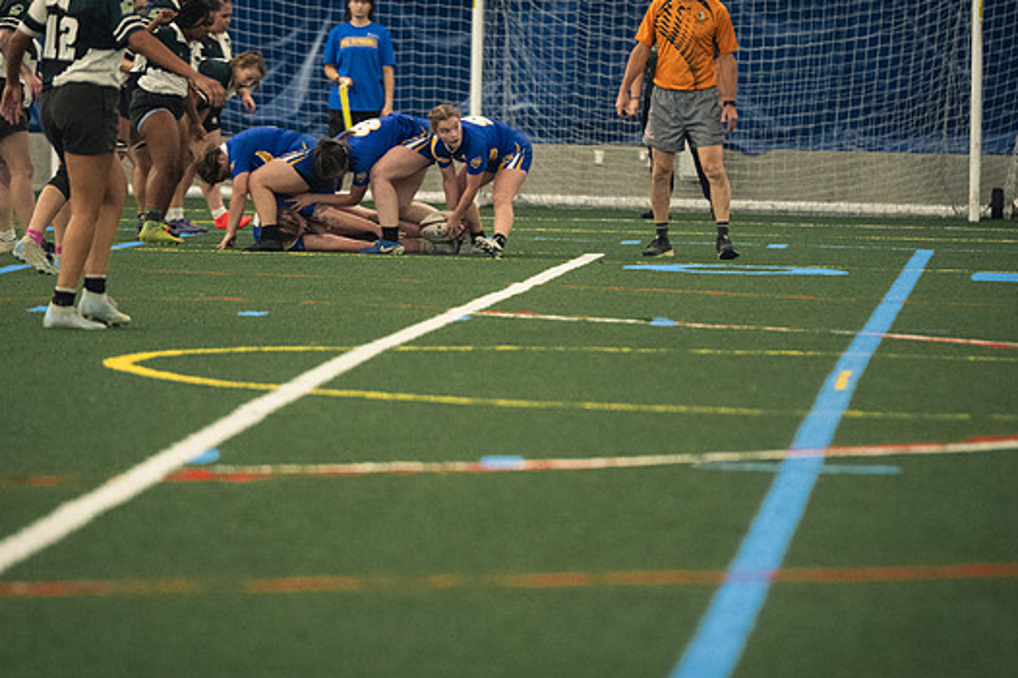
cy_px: 356
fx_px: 9354
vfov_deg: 4.1
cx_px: 492
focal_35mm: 331
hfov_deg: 6.2
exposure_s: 1/500
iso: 6400
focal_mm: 200
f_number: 2.8
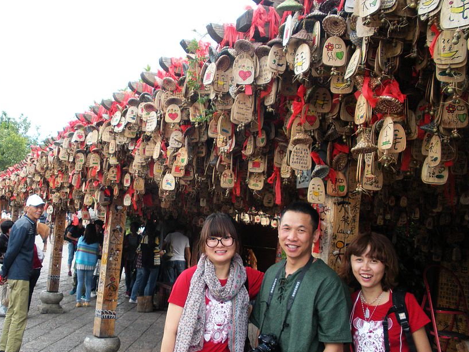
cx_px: 211
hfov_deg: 42.0
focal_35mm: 45
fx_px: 610
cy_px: 204
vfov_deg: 32.1
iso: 129
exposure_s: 1/60
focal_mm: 6.3
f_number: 3.5
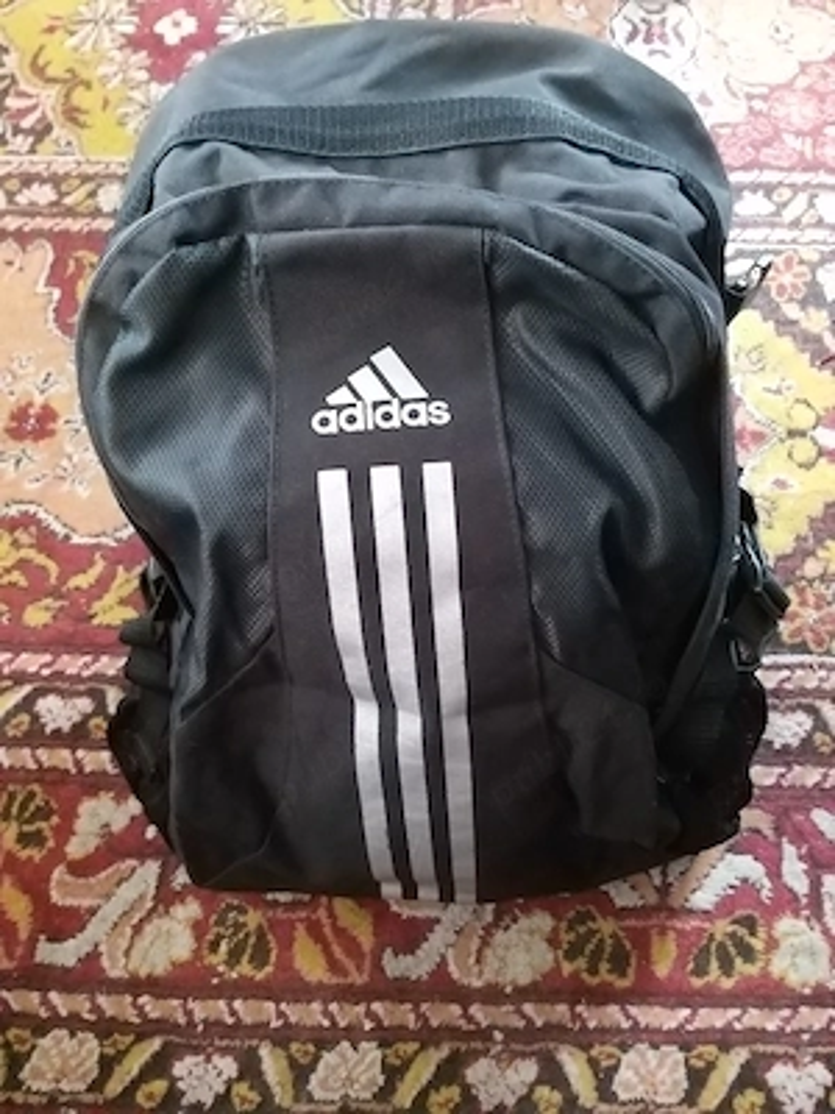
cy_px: 557
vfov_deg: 65.3
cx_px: 418
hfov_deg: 51.4
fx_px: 868
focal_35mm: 27
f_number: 1.7
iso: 2000
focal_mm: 3.93
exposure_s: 1/10
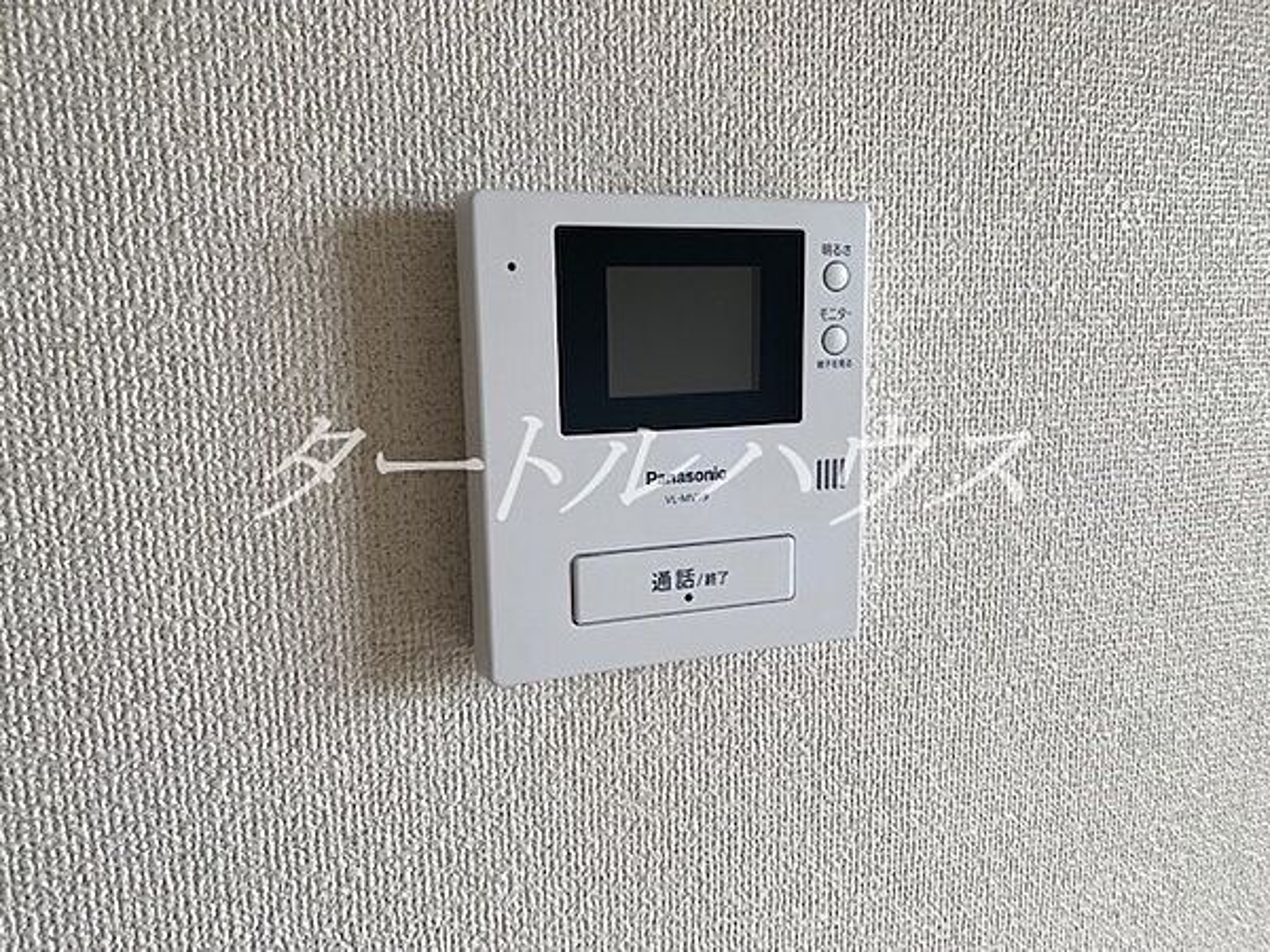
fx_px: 954
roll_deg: +0.9
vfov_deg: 53.1
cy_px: 476
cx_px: 635
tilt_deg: -7.3
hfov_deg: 67.3
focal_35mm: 26
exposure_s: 1/120
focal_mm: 4.25
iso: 80
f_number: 1.8
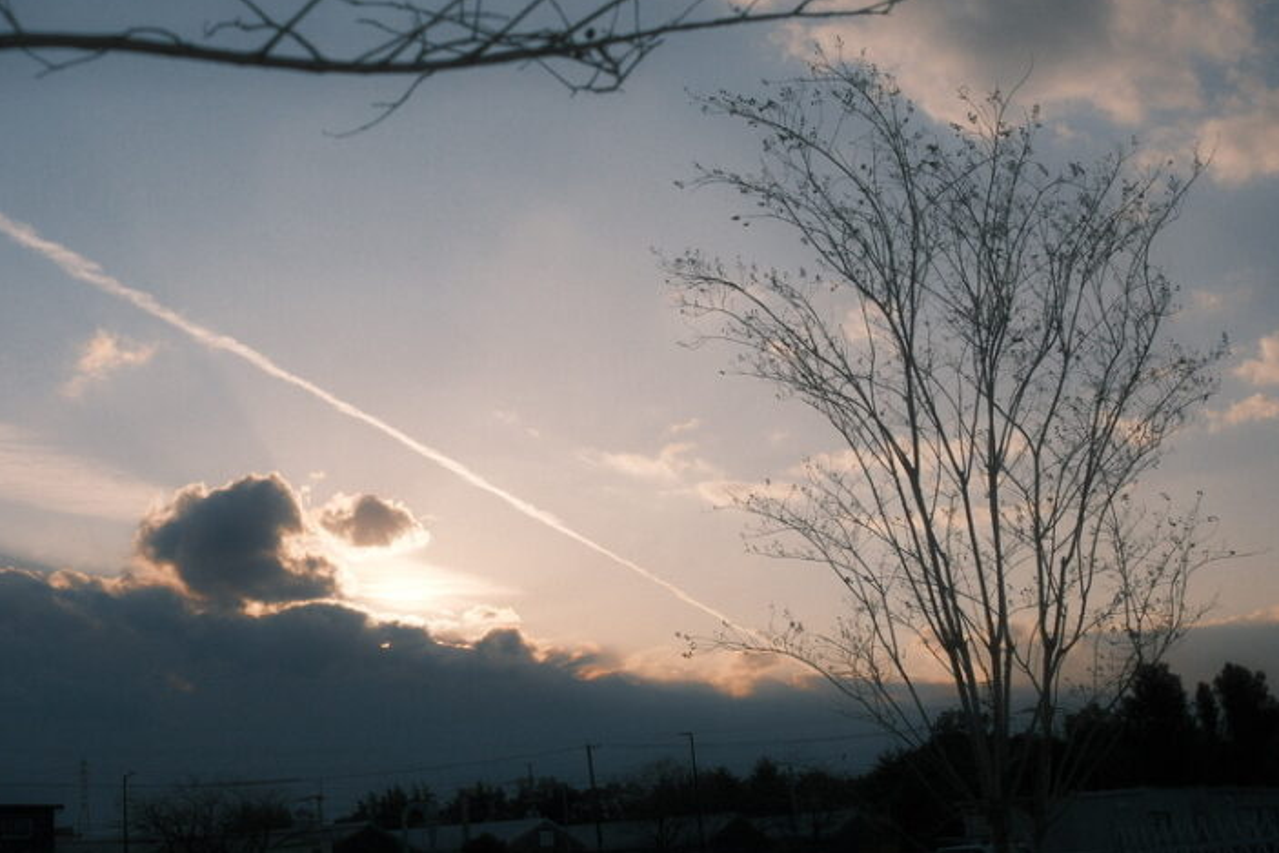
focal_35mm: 51
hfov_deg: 38.3
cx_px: 393
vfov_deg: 26.5
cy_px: 479
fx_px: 1812
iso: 500
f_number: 5.6
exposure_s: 1/5800
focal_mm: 23
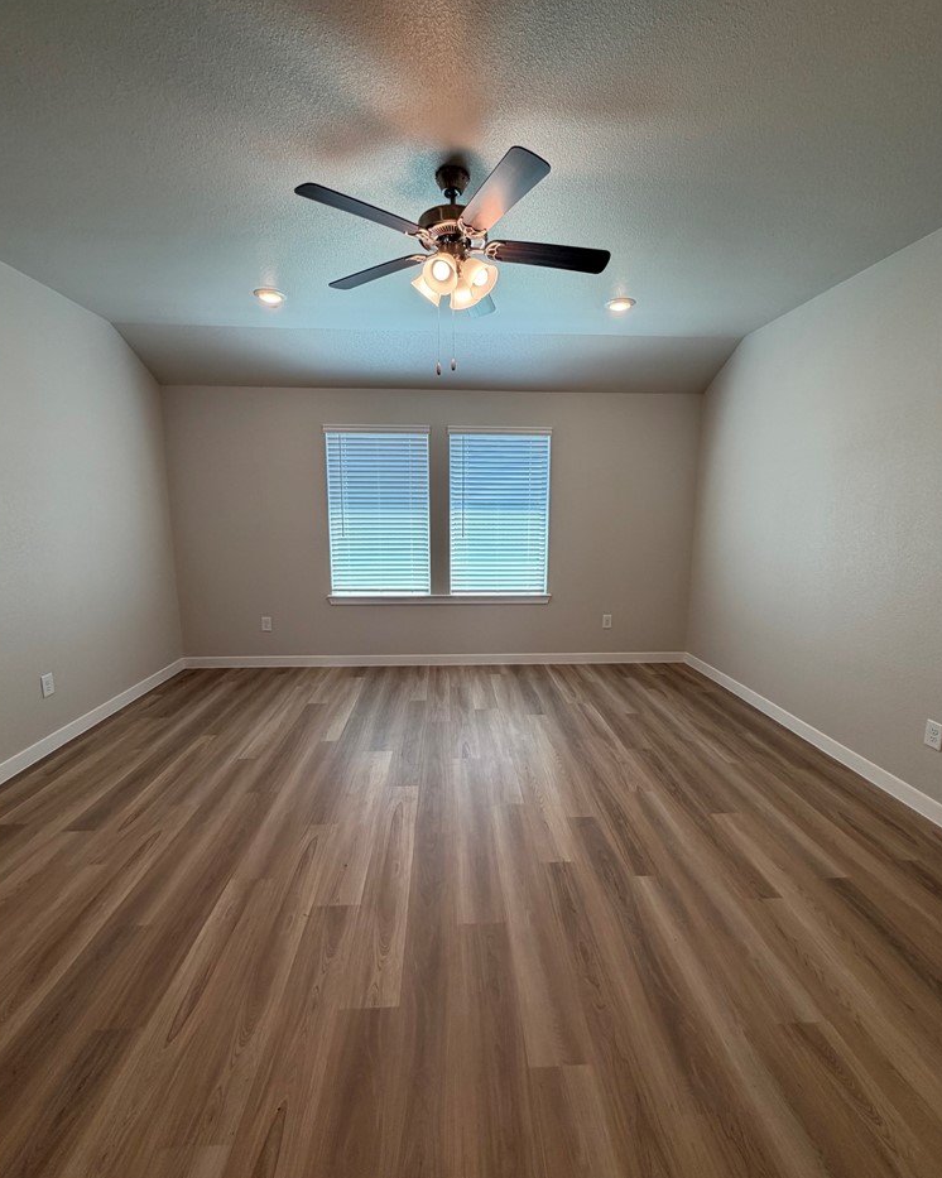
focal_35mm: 15
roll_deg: -0.9
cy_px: 591
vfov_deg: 96.8
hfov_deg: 84.0
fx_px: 523
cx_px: 471
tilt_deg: -8.3
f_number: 2.2
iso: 100
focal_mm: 2.22
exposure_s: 1/120
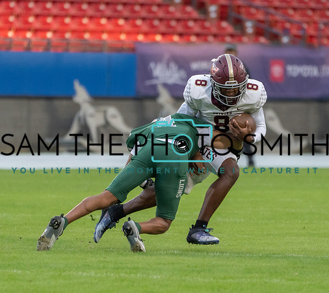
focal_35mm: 685
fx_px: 6968
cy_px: 155
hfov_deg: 2.7
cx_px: 199
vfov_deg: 2.4
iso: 2500
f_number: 5.6
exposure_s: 1/1250
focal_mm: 400
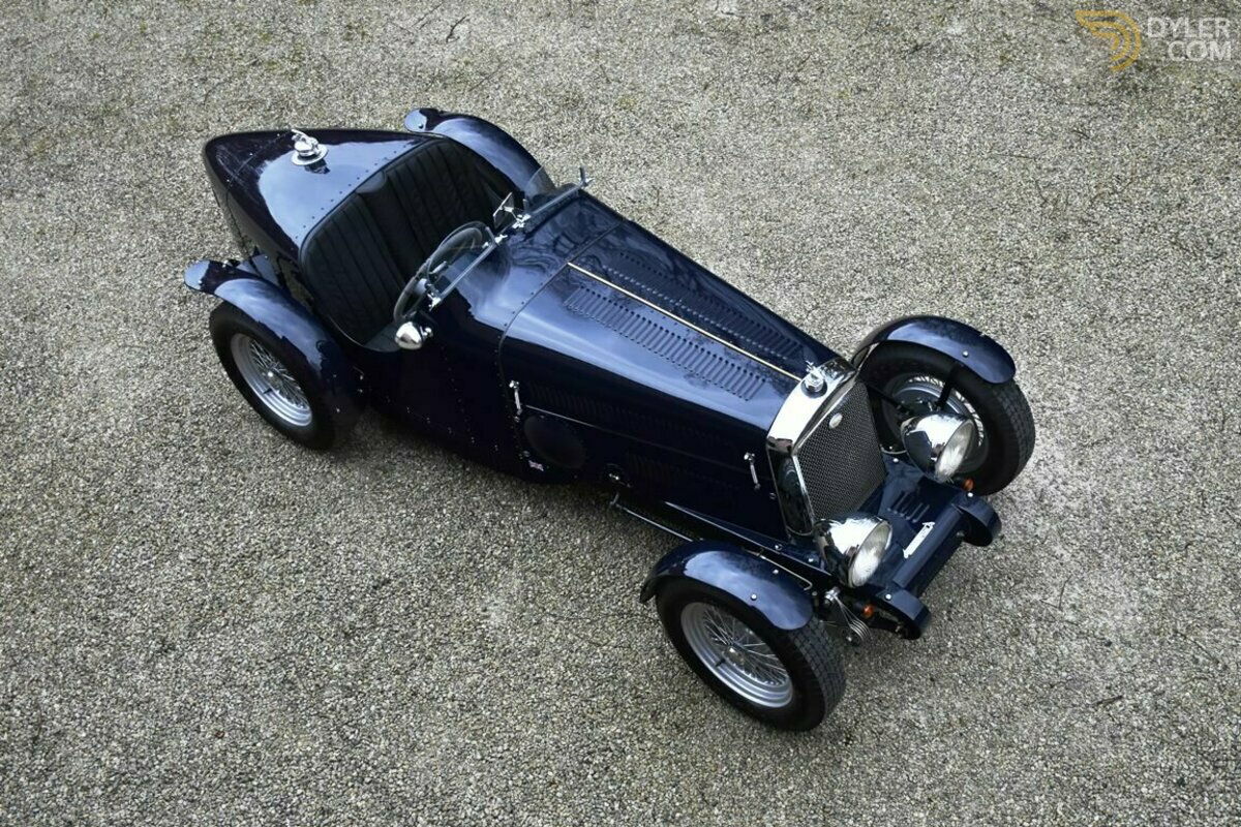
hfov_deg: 53.1
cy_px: 414
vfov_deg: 36.9
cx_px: 620
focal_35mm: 36
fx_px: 1241
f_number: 3.8
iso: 800
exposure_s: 1/250
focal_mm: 24
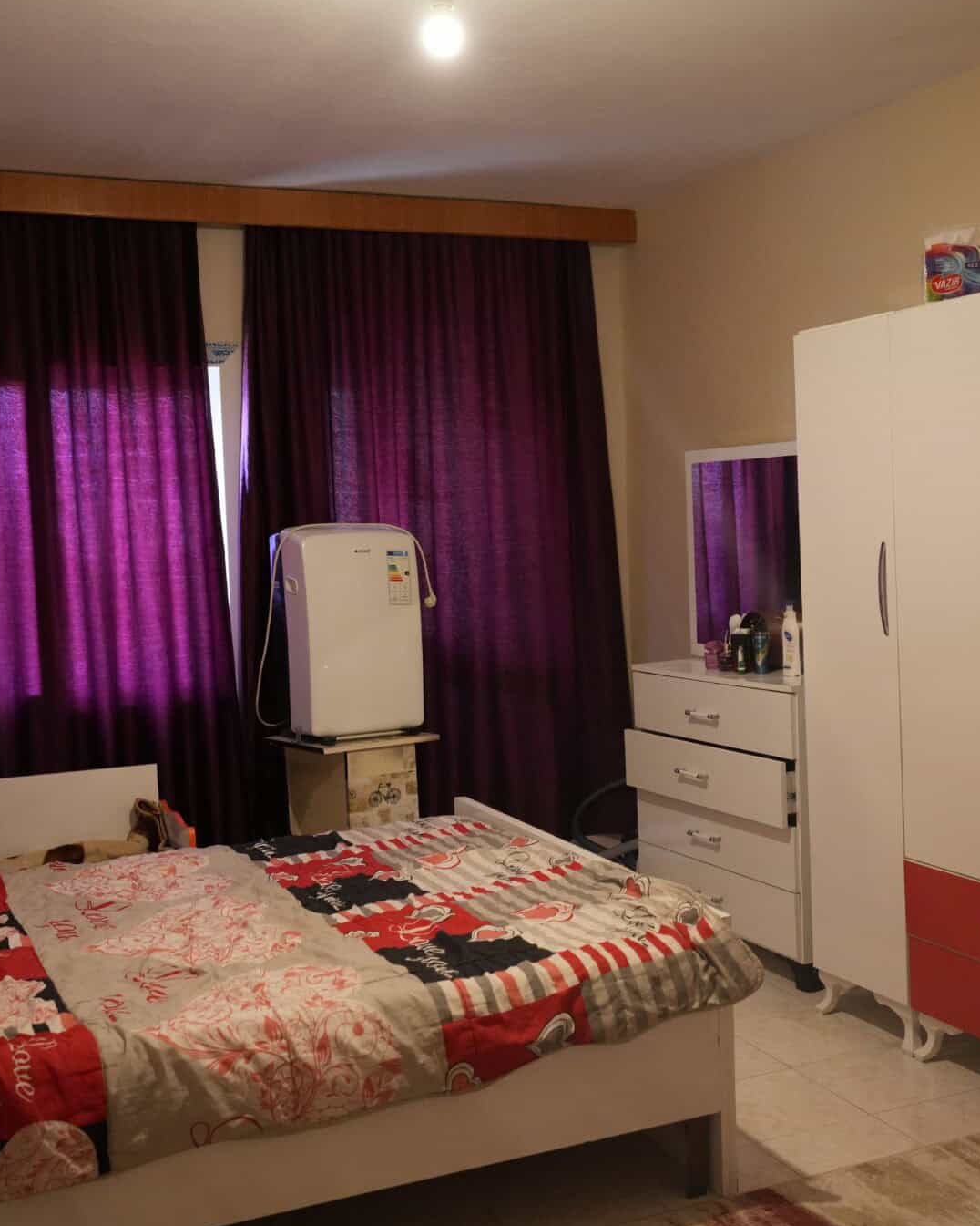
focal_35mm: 40
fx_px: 1450
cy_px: 612
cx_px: 525
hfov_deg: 37.3
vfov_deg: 45.8
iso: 4000
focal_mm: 28
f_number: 2.8
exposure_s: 1/160
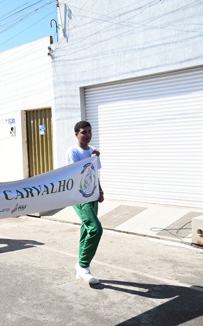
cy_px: 161
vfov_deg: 47.2
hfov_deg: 27.0
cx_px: -40
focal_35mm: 42
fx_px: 372
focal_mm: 18
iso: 1000
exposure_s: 1/4000
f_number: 5
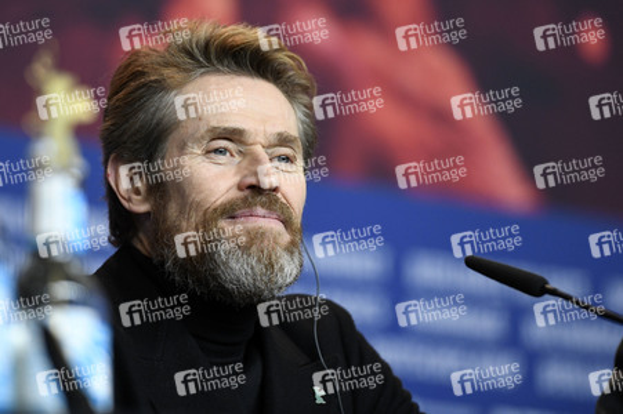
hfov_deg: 10.3
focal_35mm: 200
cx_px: 312
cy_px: 207
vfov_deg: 6.9
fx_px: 3458
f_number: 3.2
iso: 3200
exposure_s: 1/1250
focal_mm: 200
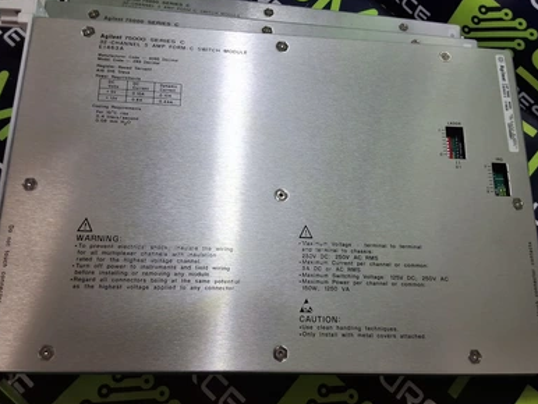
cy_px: 205
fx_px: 451
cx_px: 269
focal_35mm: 29
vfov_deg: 48.3
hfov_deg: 61.6
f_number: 1.9
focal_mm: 2.91
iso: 40
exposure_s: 1/120
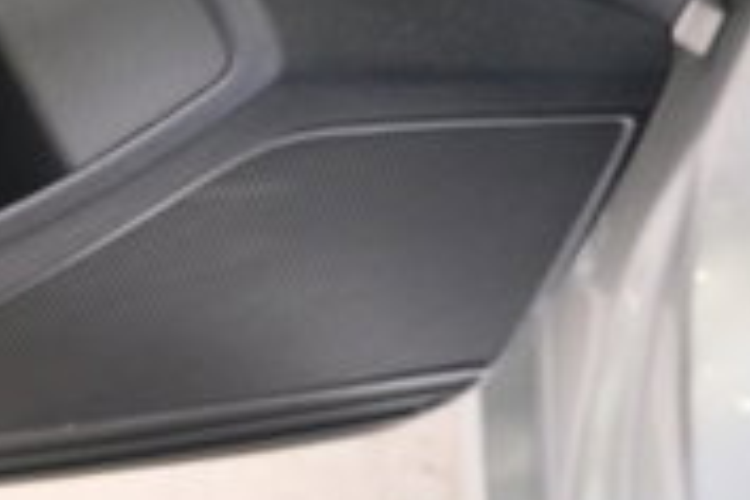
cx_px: -661
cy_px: -231
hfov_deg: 13.6
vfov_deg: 10.0
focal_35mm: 133
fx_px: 2771
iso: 800
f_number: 3.2
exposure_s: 1/30
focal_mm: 20.5
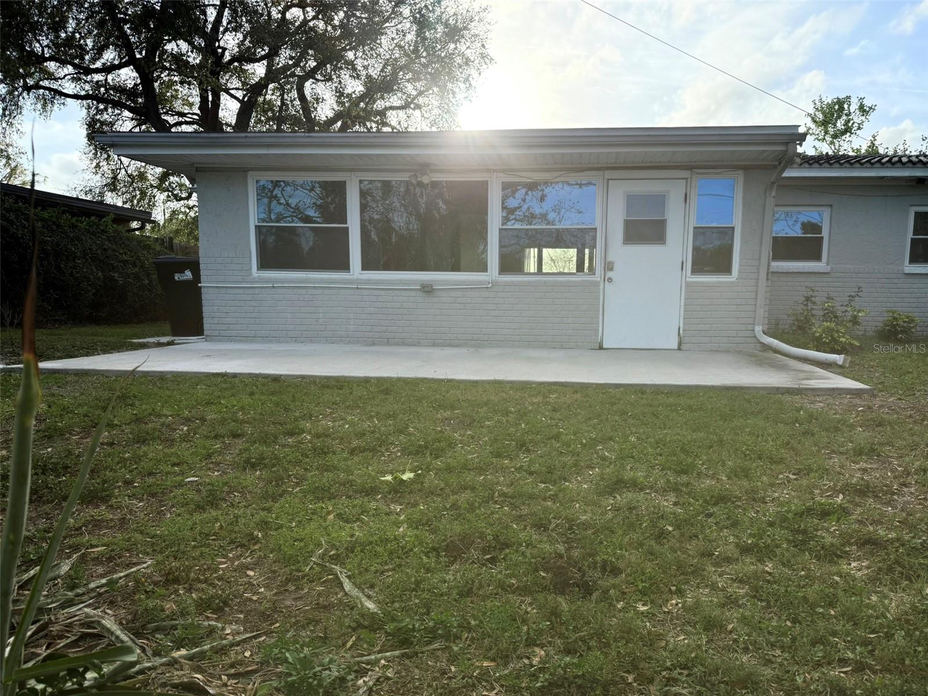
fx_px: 643
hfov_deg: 71.6
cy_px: 348
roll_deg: -2.3
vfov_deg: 56.8
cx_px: 464
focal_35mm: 24
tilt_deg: -6.0
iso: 100
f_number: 1.78
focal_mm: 6.76
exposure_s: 1/2611
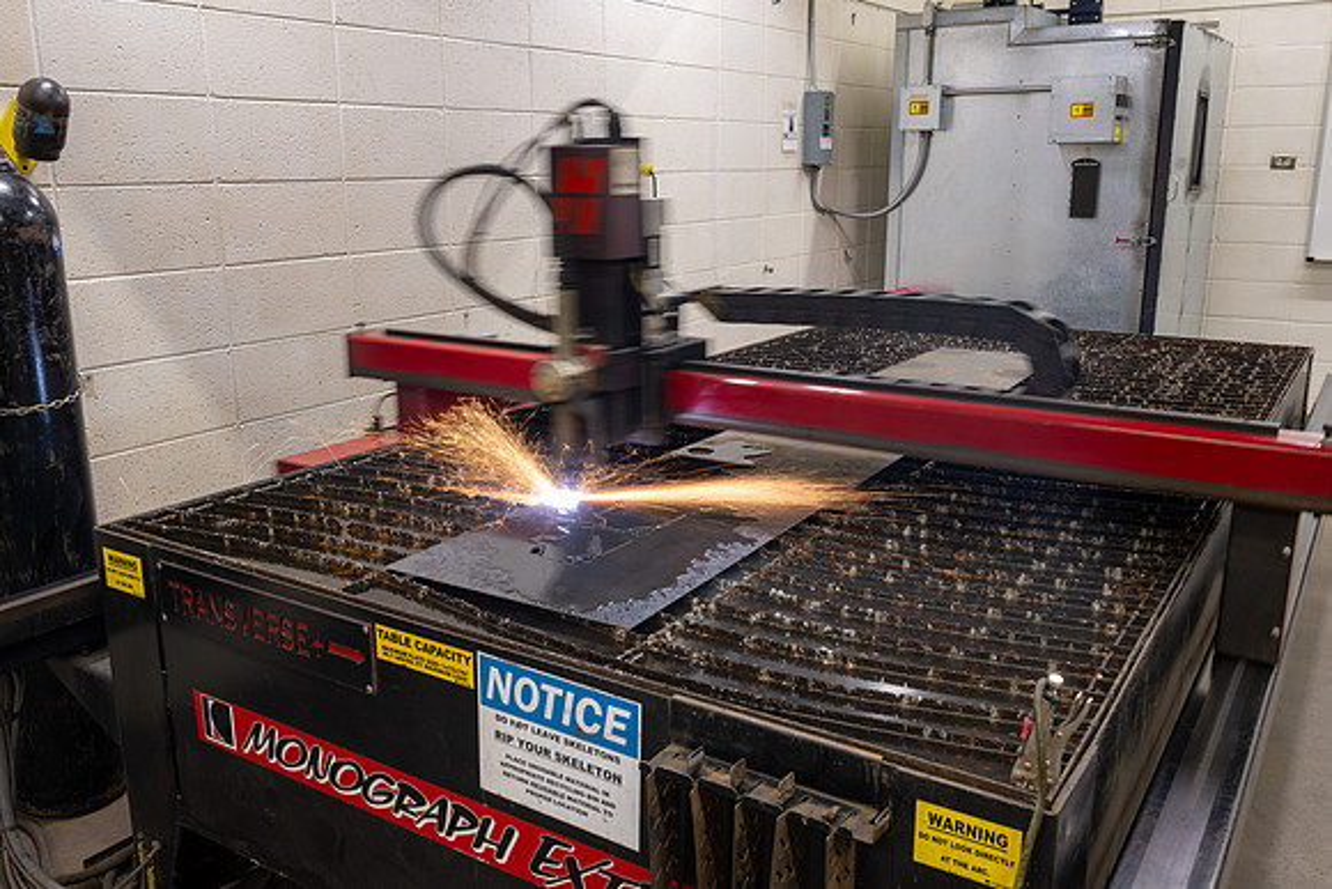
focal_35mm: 30
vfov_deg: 43.6
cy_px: 444
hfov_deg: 61.9
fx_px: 1110
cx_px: 666
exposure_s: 1/1.25
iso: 100
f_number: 10
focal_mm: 30
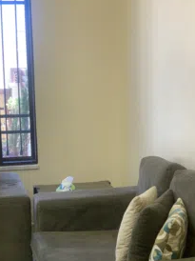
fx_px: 572
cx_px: 99
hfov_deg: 19.4
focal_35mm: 76
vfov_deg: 25.5
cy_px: 182
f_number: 2.4
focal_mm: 6
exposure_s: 1/100
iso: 80
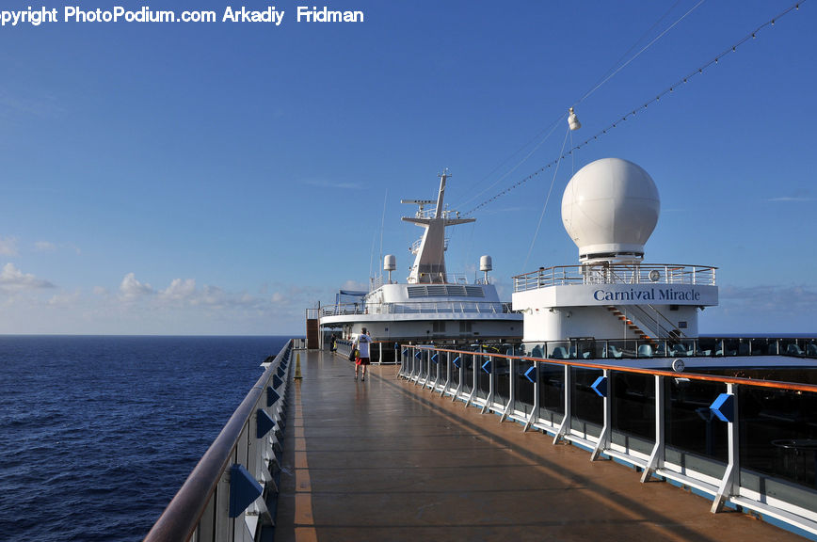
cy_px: 273
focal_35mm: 28
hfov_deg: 65.5
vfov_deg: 46.3
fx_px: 634
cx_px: 401
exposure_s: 1/1000
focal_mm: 18
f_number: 8
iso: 200
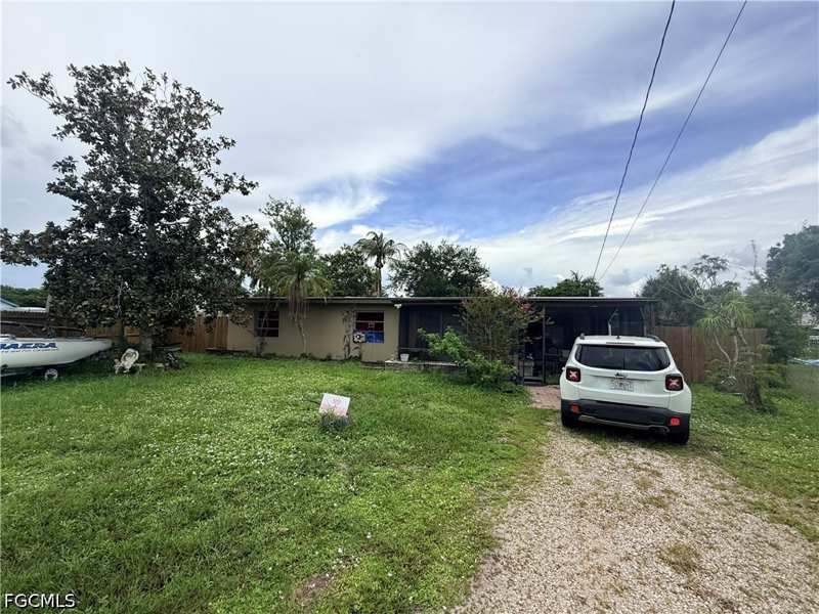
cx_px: 410
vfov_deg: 85.7
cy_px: 307
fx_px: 331
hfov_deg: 102.1
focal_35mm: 14
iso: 50
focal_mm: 2.22
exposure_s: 1/2320
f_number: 2.2
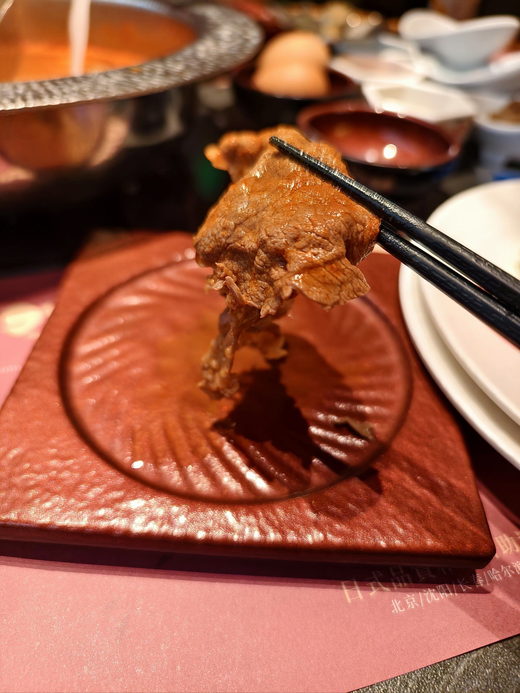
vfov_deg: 73.9
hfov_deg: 58.9
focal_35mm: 23
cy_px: 346
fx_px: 461
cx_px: 260
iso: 303
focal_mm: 8.67
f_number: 1.75
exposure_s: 1/100
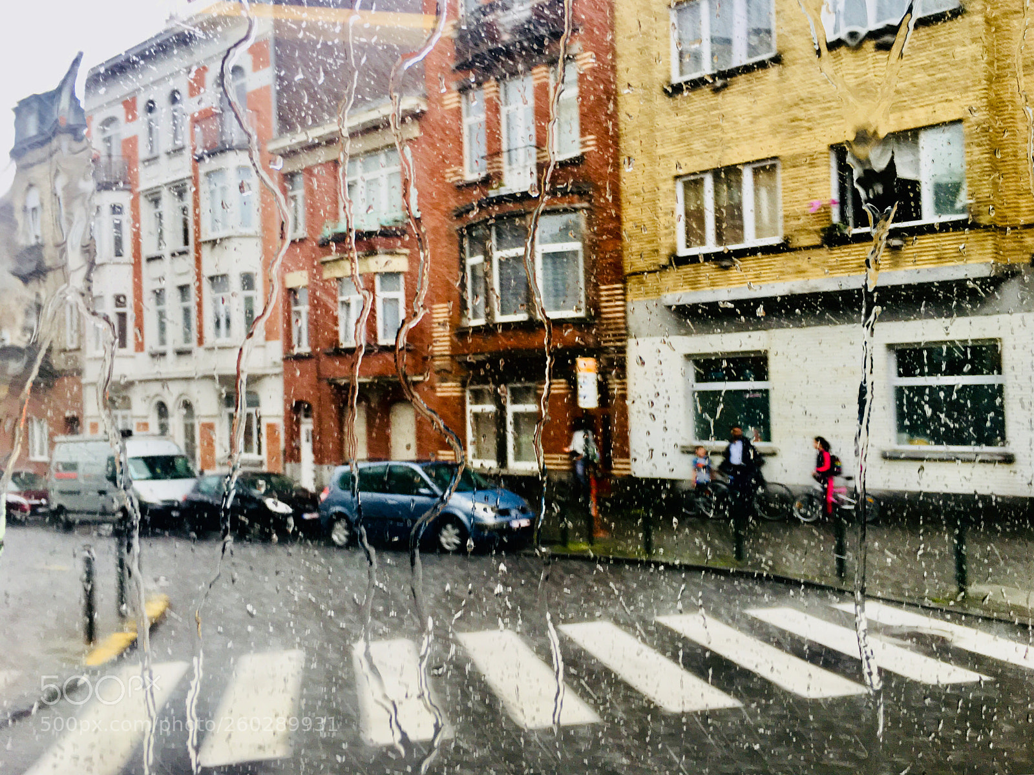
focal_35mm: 29
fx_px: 866
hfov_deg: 61.7
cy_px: 388
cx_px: 517
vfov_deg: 48.2
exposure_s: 1/100
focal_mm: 4.15
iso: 40
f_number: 2.2
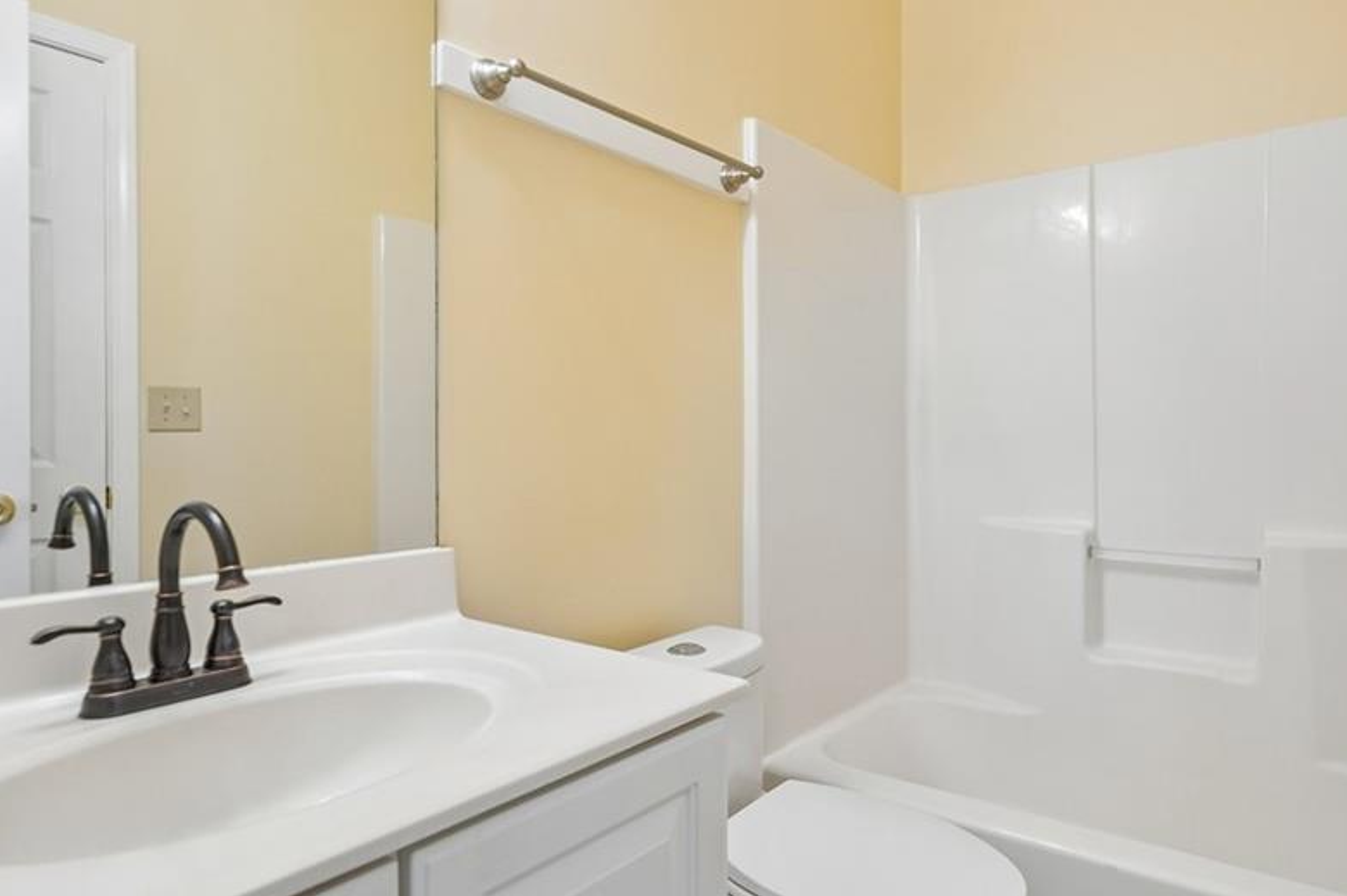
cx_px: 758
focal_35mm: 21
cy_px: 420
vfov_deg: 59.4
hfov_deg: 80.9
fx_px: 785
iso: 320
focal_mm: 16
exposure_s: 1/15
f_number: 5.6
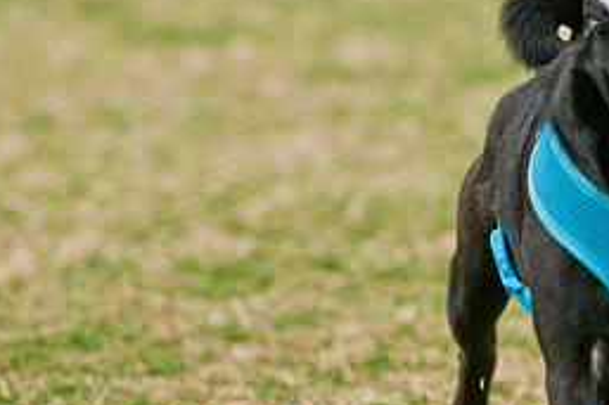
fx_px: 11428
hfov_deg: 3.1
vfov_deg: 2.0
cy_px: 174
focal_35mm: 676
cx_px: 431
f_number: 5
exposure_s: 1/500
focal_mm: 200
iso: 200
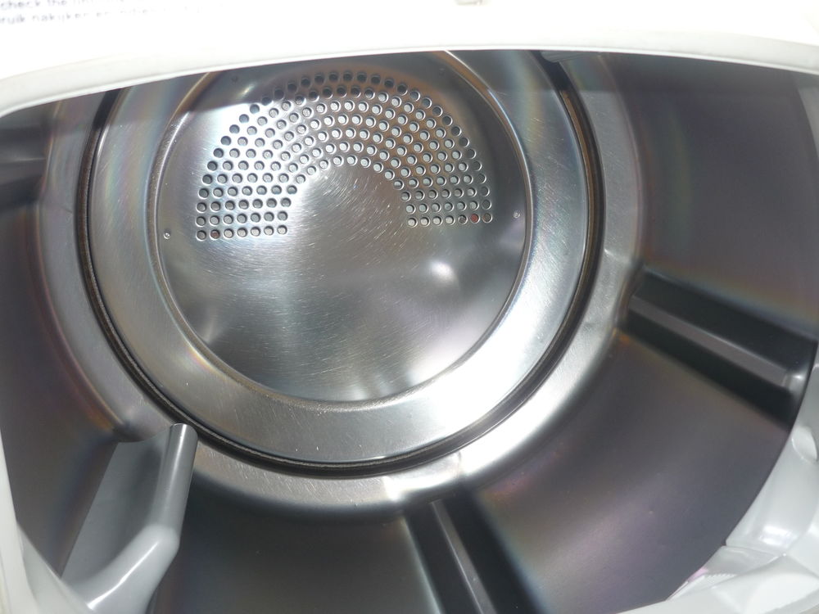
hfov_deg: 55.4
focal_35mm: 33
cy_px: 307
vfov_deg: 42.9
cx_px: 410
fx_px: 781
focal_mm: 5.5
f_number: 2.8
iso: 100
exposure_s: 1/30
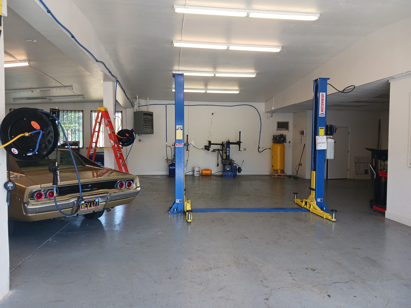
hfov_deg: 65.3
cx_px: 206
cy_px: 154
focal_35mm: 27
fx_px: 321
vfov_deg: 51.4
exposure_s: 1/50
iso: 64
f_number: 1.8
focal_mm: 4
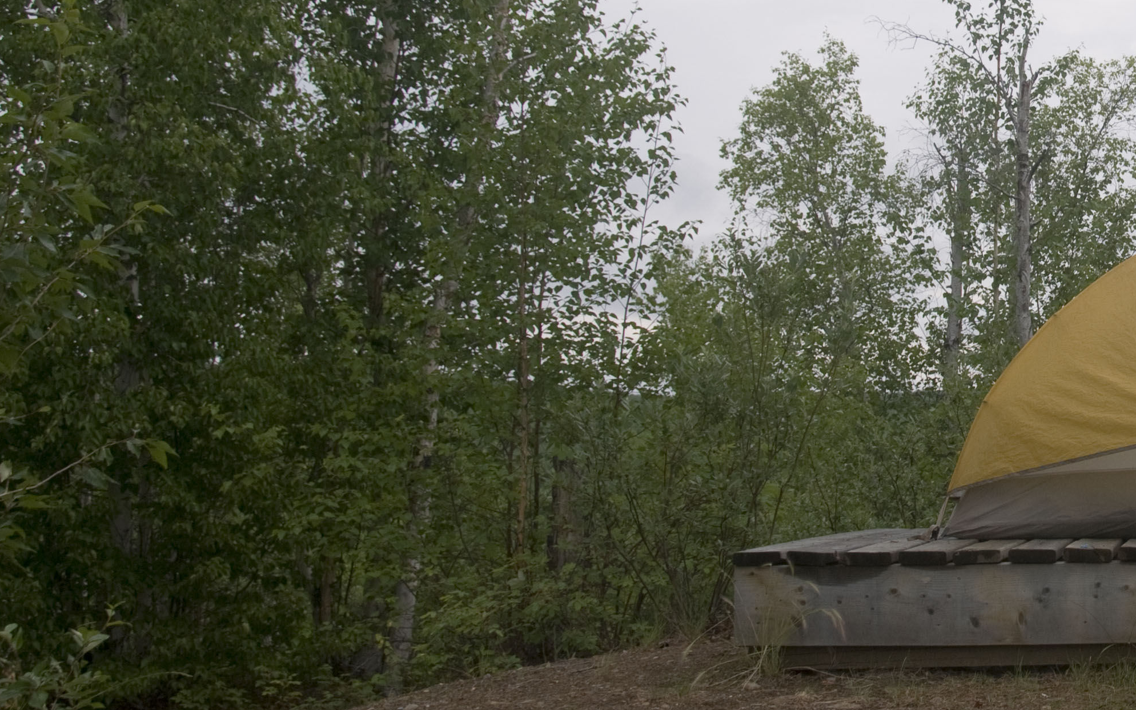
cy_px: 168
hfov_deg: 24.6
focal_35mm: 79
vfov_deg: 16.4
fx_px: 2446
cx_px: 1217
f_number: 6.3
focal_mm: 24
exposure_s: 1/250
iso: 200
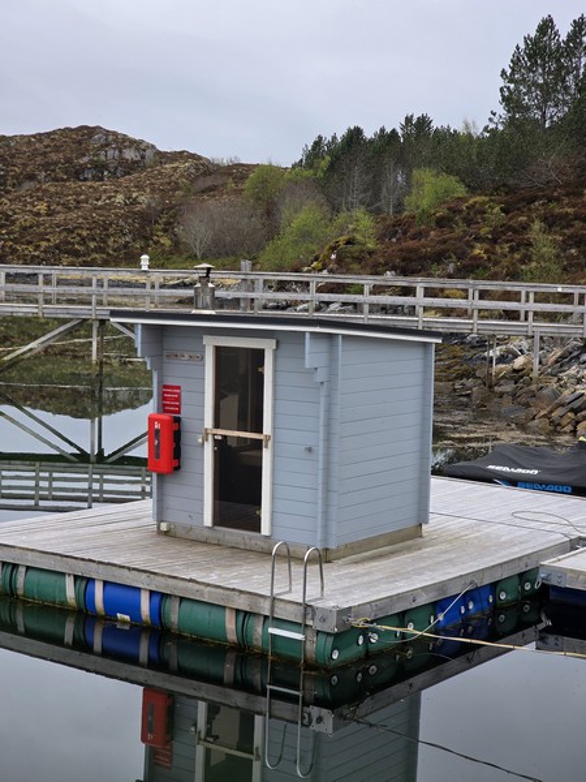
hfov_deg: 21.3
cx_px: 293
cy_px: 391
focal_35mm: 69
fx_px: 1557
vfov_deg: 28.2
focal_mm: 7.9
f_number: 2.4
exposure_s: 1/483
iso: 50
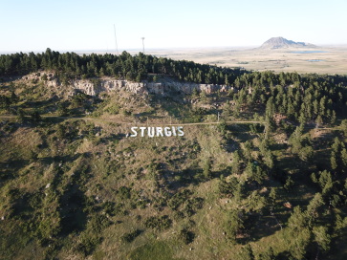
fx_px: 261
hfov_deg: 67.3
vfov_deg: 53.0
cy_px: 130
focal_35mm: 26
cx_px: 174
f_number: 2.2
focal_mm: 4.73
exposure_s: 1/25
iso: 110
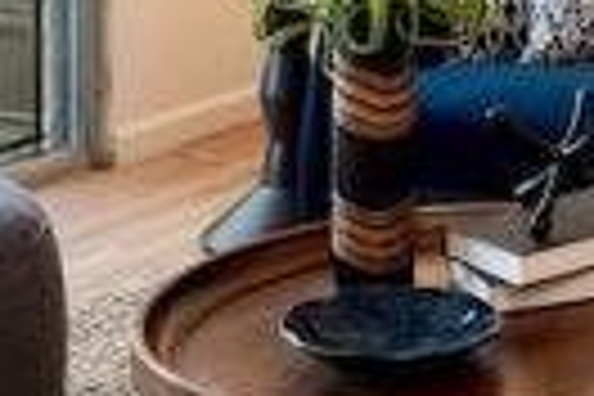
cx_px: 756
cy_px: -317
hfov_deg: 17.7
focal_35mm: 109
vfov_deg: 11.6
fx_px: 1798
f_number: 10
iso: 640
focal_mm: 14
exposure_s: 1/6
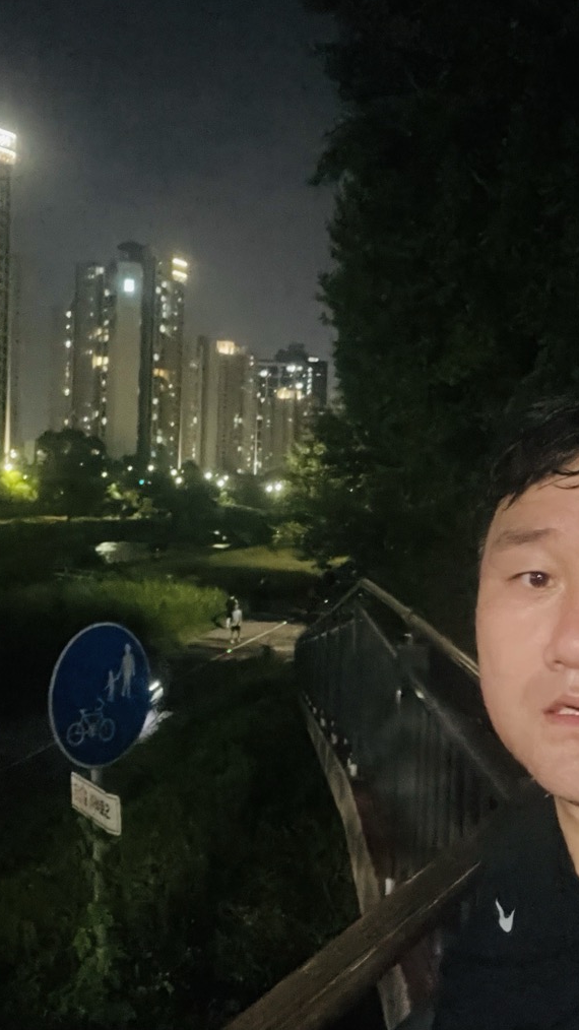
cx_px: 265
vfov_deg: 59.5
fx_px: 901
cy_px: 511
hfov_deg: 35.6
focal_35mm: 33
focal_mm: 2.71
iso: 2000
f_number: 2.2
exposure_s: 1/15
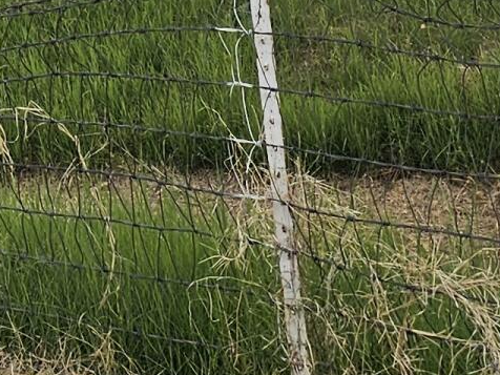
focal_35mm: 145
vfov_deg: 9.4
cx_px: -211
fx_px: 2094
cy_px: -452
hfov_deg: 13.0
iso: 10
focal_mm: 6.3
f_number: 1.7
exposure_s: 1/243
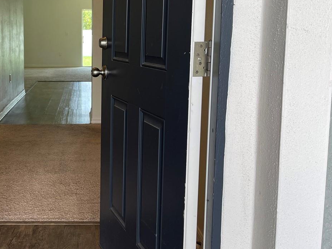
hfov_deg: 42.3
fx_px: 413
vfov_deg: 33.3
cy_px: 83
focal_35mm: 43
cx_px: 77
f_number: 1.6
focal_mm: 5.1
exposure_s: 1/120
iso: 64
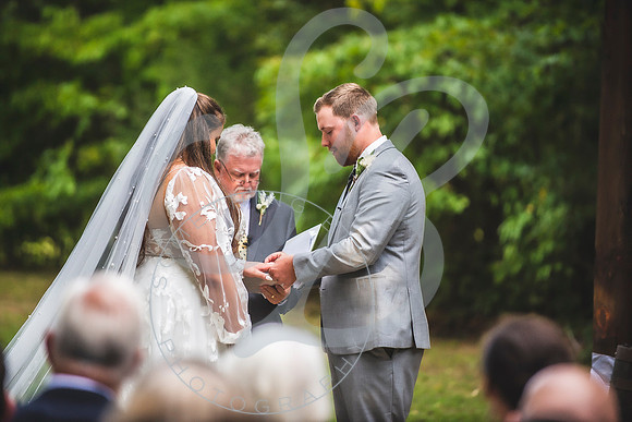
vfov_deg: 6.9
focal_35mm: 200
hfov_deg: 10.3
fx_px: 3512
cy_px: 211
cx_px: 316
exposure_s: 1/640
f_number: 2.8
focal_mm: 200
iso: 640
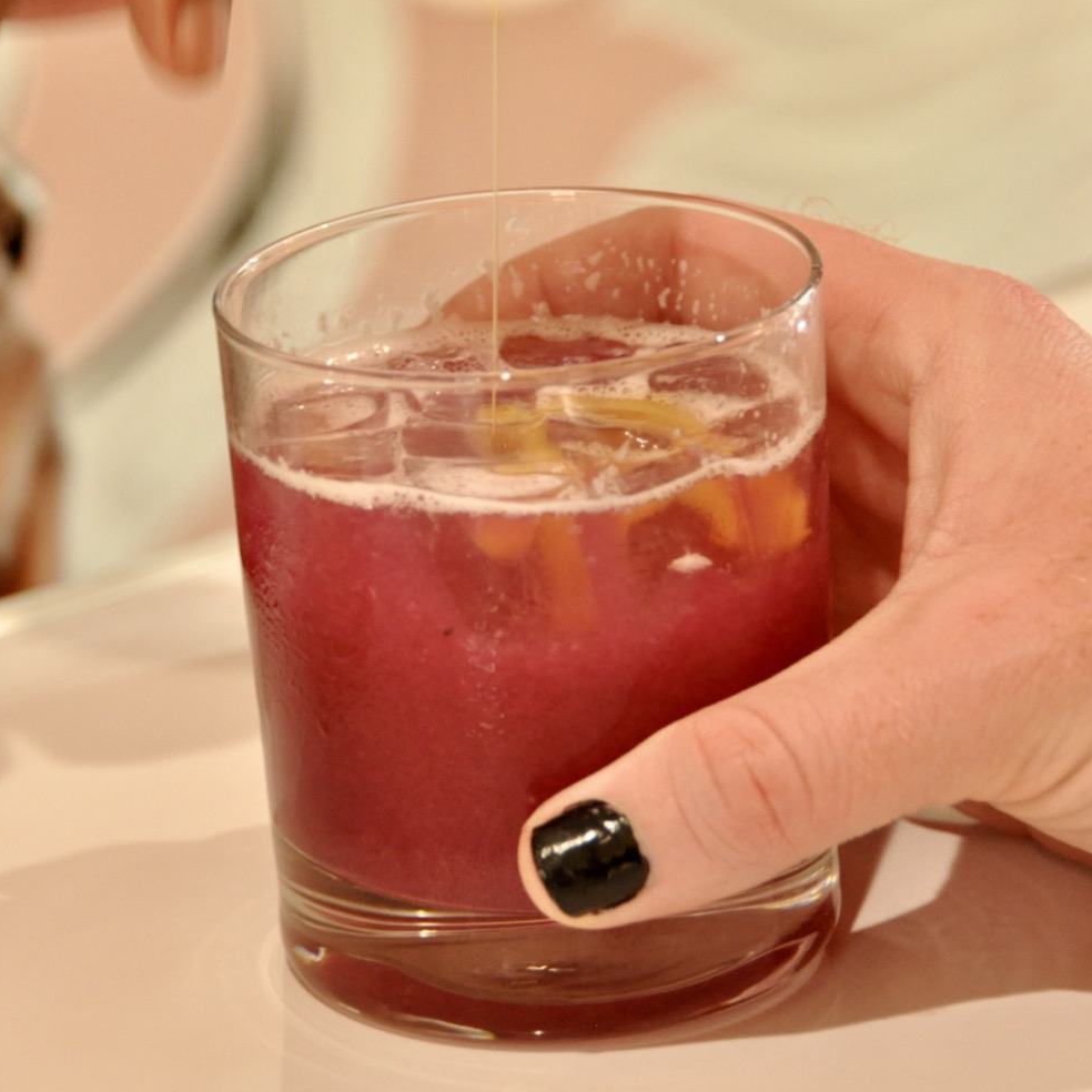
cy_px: 478
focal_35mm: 163
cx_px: 513
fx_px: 5818
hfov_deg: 10.7
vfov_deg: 10.7
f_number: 5
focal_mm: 70
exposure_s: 1/30
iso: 1250
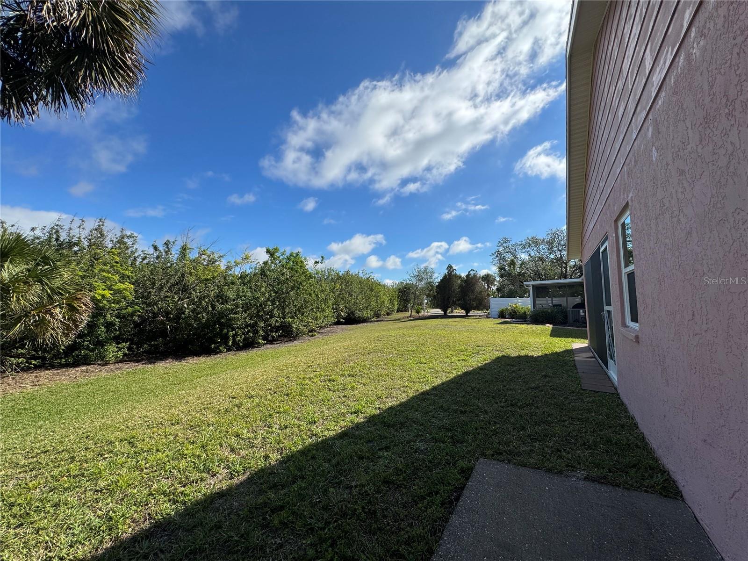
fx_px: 303
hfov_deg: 102.1
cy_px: 280
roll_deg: +0.5
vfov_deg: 85.7
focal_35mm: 14
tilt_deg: +4.0
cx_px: 374
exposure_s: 1/2874
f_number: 2.2
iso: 50
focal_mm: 2.22
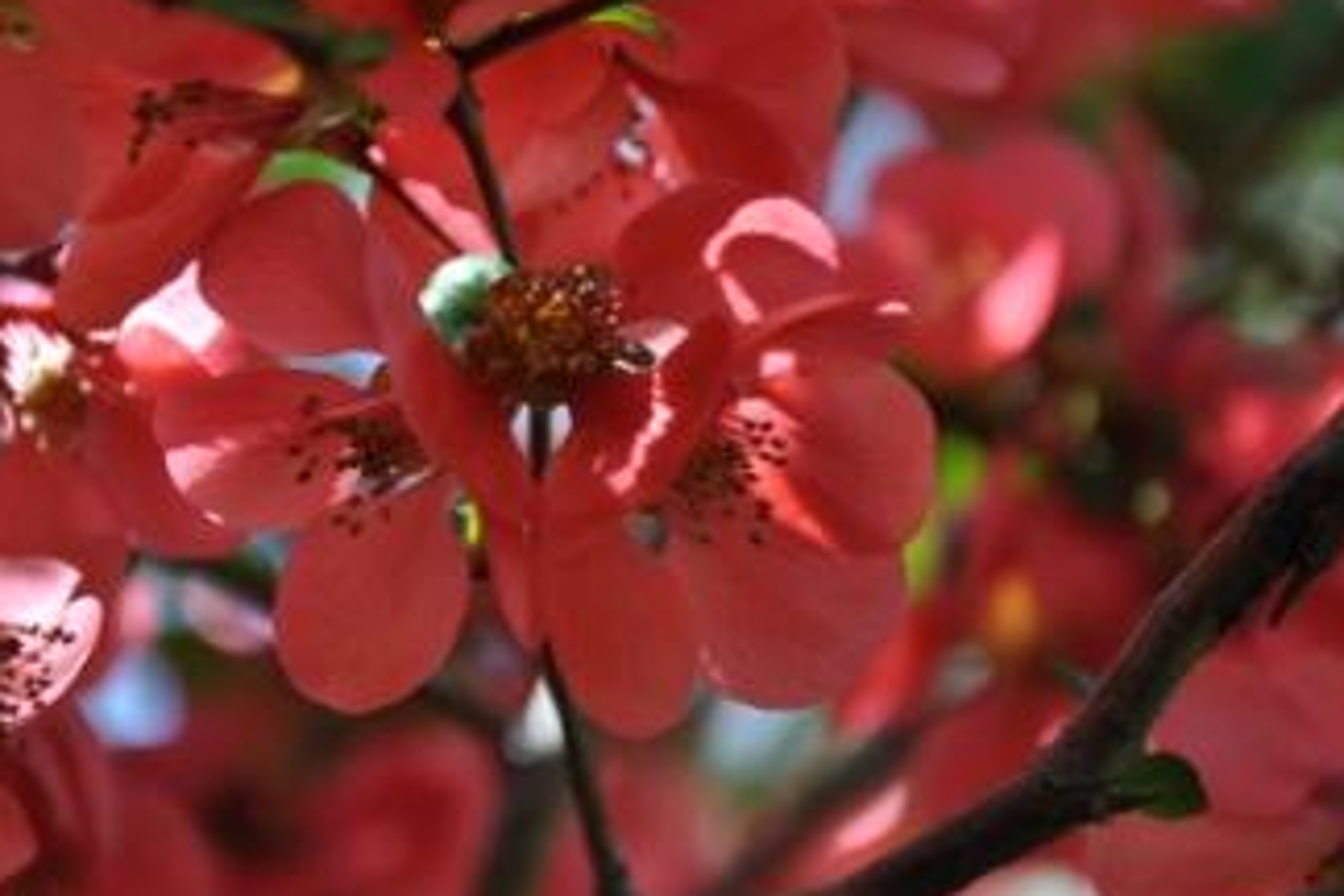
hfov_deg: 12.4
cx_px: 589
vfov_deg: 8.3
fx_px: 6197
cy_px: 365
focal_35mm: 166
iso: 400
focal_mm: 80
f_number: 5.3
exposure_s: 1/500
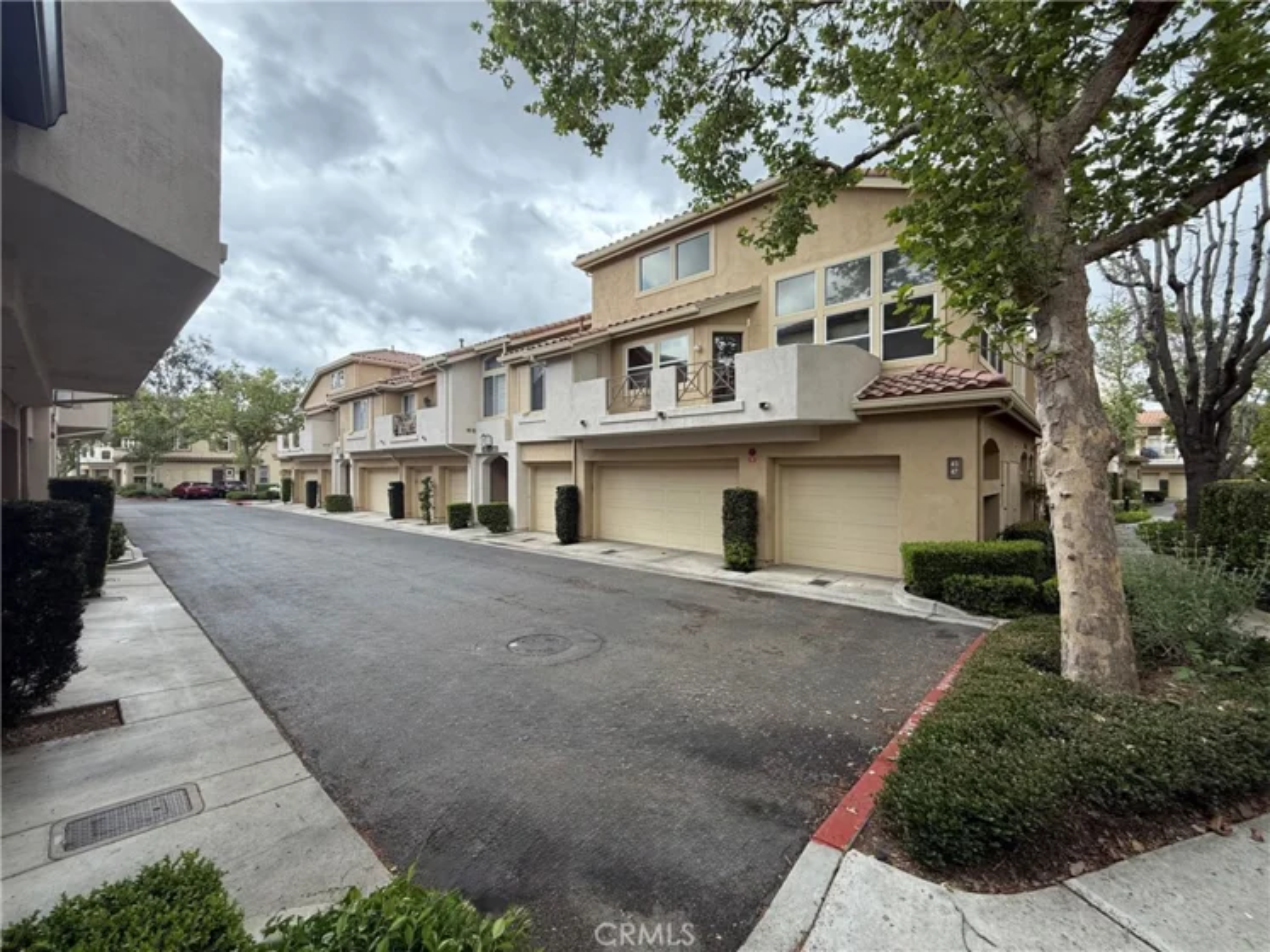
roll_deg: +0.1
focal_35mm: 14
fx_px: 514
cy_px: 476
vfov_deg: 85.7
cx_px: 635
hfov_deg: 102.1
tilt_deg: -0.3
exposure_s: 1/686
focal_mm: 2.22
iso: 64
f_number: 2.2
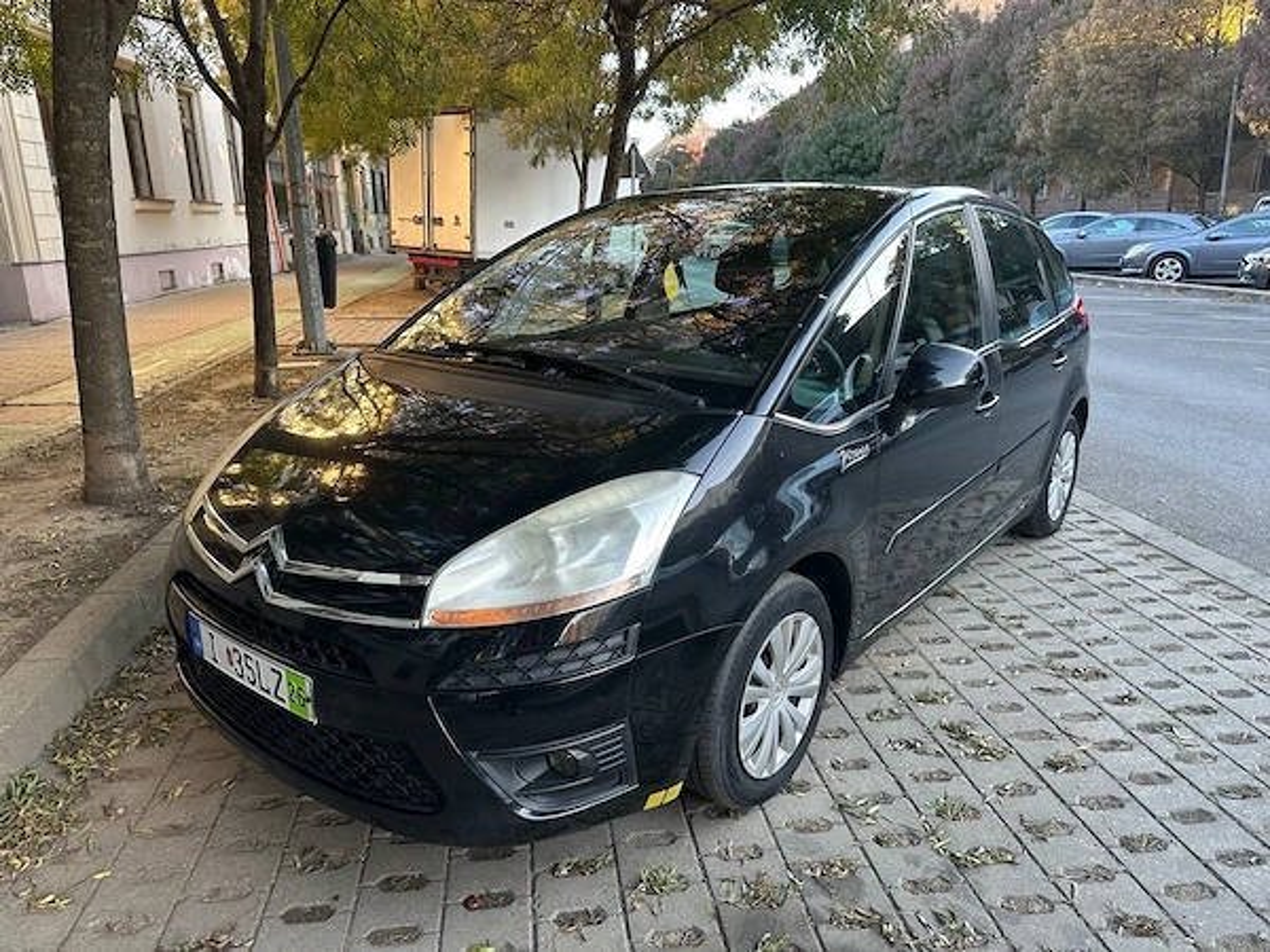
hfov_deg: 71.6
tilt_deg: -16.2
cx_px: 635
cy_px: 476
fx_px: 881
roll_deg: +0.8
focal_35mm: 24
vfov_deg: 56.8
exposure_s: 1/121
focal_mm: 6.86
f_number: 1.78
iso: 125
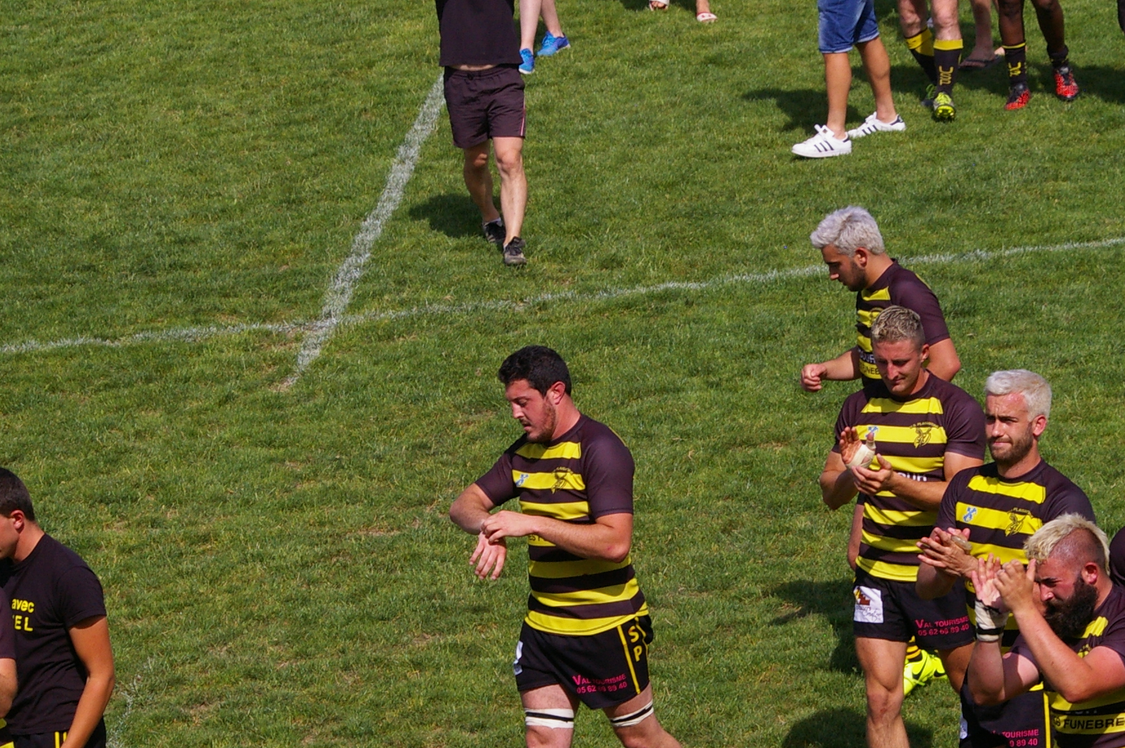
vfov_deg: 7.6
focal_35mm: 181
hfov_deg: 11.4
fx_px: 5651
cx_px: 708
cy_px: 452
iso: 400
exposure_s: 1/750
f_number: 11
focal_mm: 70
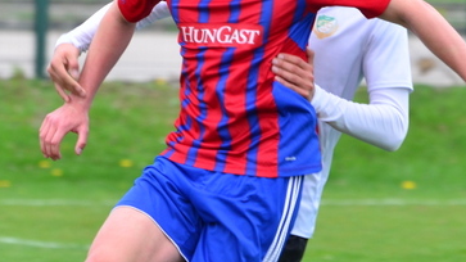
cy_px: 149
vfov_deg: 1.6
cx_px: 272
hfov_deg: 2.8
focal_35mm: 777
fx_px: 9599
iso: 400
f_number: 5.3
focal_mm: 200
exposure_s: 1/200
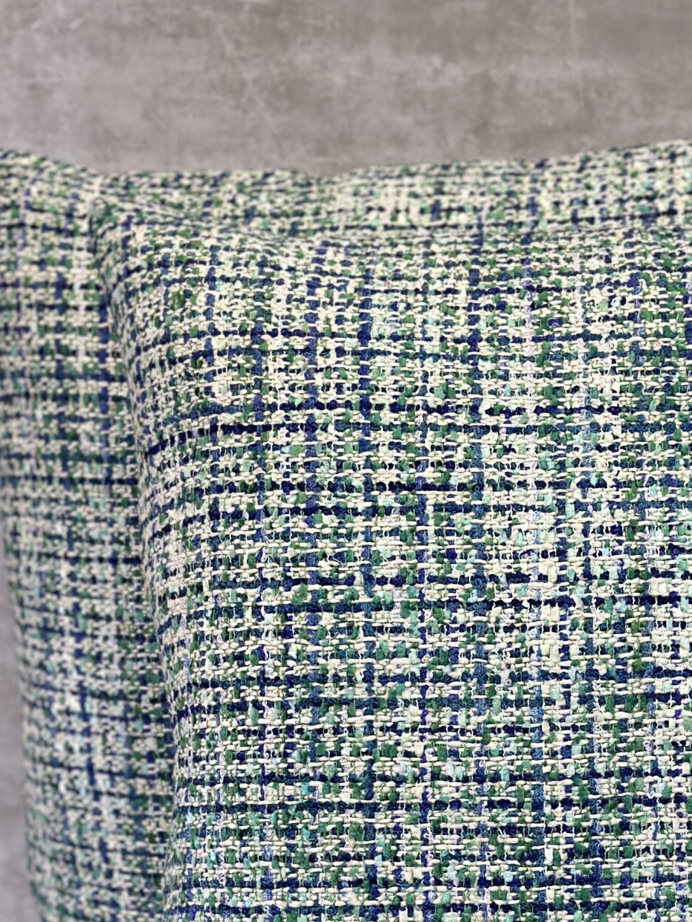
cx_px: 604
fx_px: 2638
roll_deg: +0.3
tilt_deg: -18.5
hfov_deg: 14.8
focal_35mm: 99
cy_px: 766
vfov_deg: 19.6
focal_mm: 6.86
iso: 100
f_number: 1.78
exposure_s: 1/120
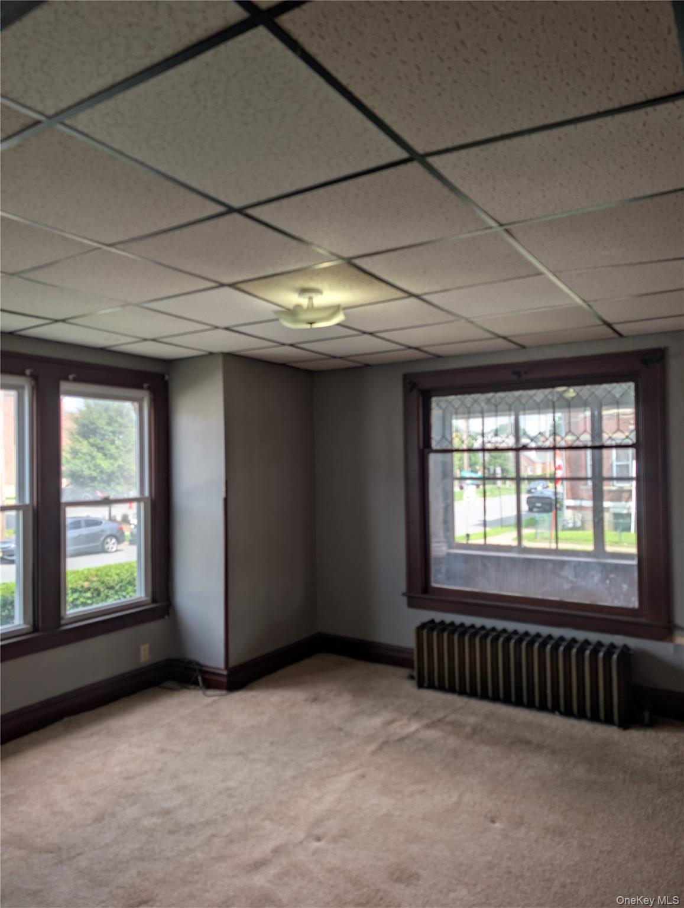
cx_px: 342
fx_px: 631
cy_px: 454
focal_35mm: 24
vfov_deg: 71.5
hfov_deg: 56.9
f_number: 1.68
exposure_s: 1/181
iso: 22
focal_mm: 6.9
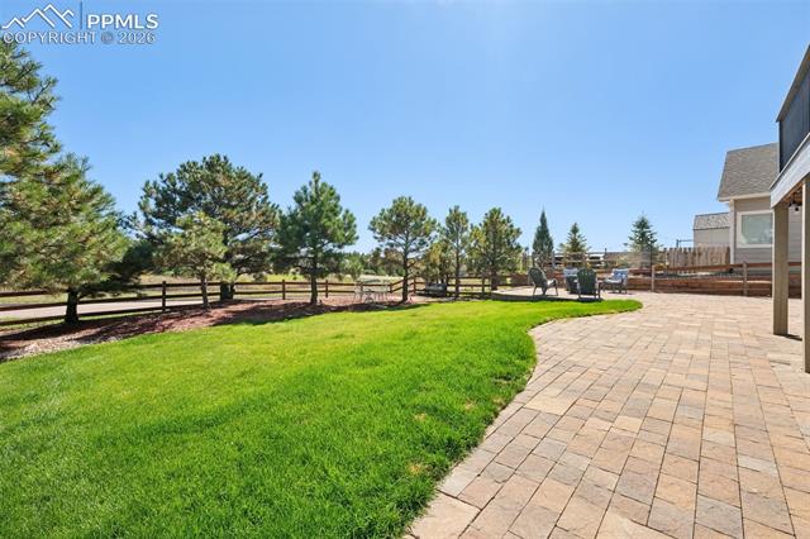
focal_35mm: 15
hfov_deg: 100.4
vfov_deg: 77.3
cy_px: 270
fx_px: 337
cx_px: 405
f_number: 11
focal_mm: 15
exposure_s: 1/60
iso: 100
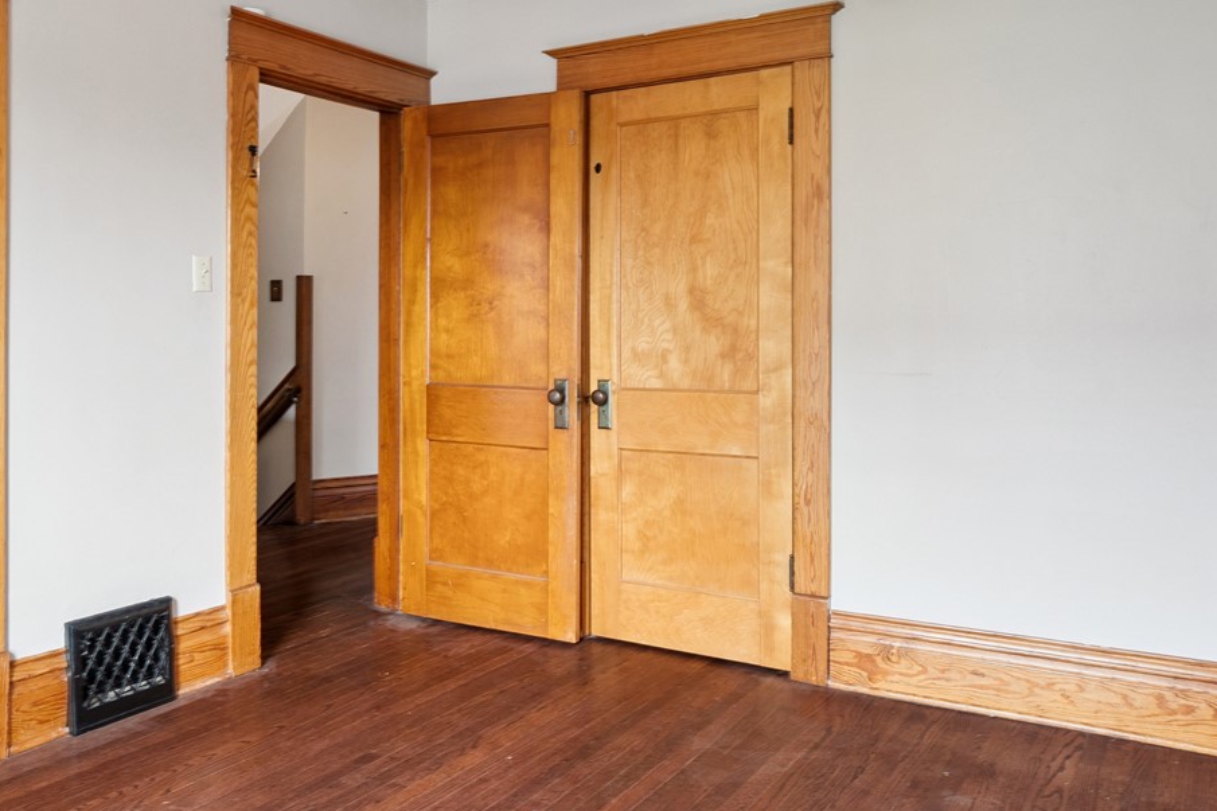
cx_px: 532
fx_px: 1014
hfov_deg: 61.7
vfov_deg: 43.3
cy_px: 309
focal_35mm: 30
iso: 400
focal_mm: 16
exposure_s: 1/2.5
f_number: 10
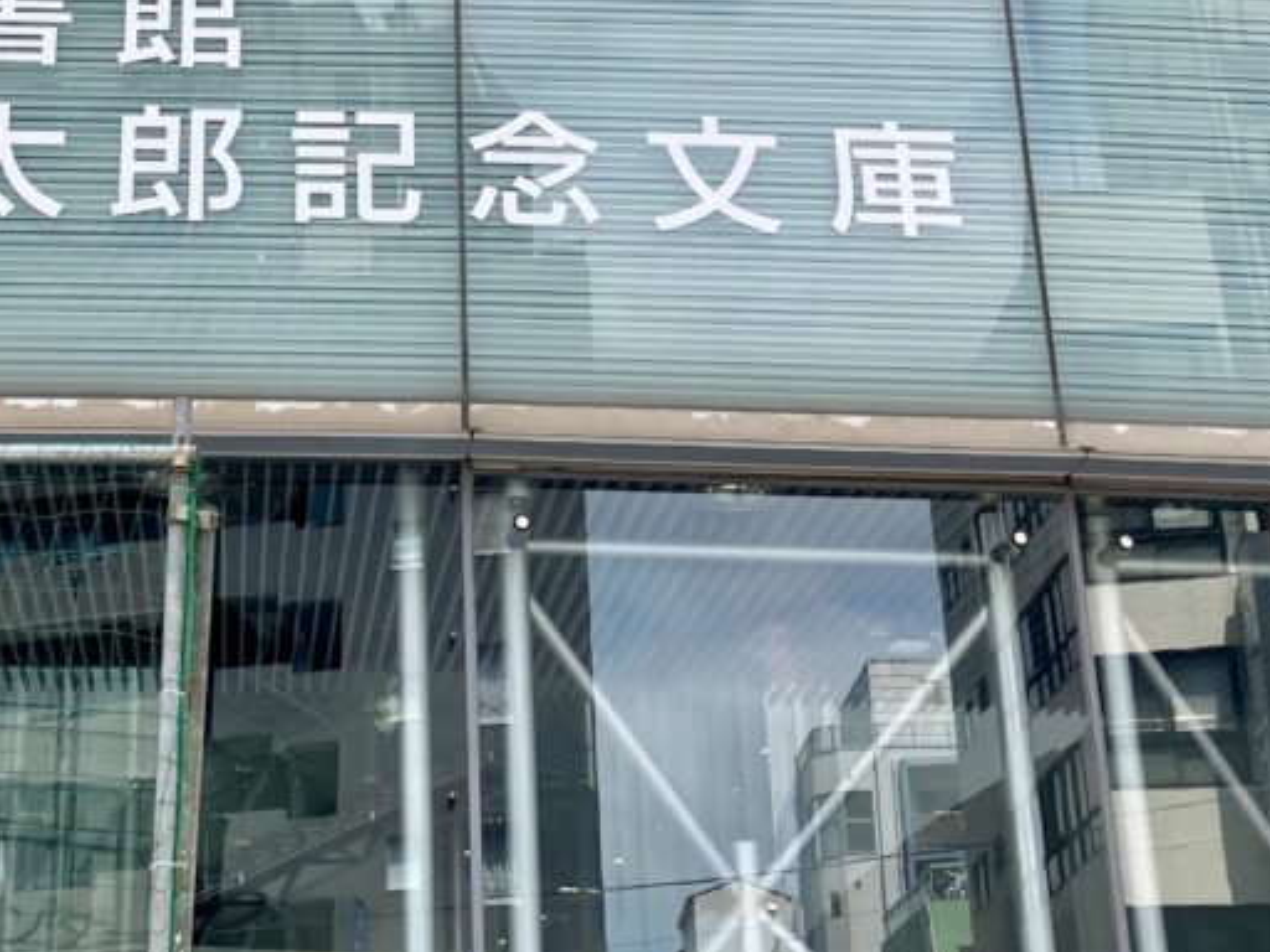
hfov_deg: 27.2
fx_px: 2568
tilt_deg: +25.2
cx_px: 255
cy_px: 216
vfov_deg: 20.8
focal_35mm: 70
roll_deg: -1.9
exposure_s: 1/639
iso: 20
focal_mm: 3.99
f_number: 1.8
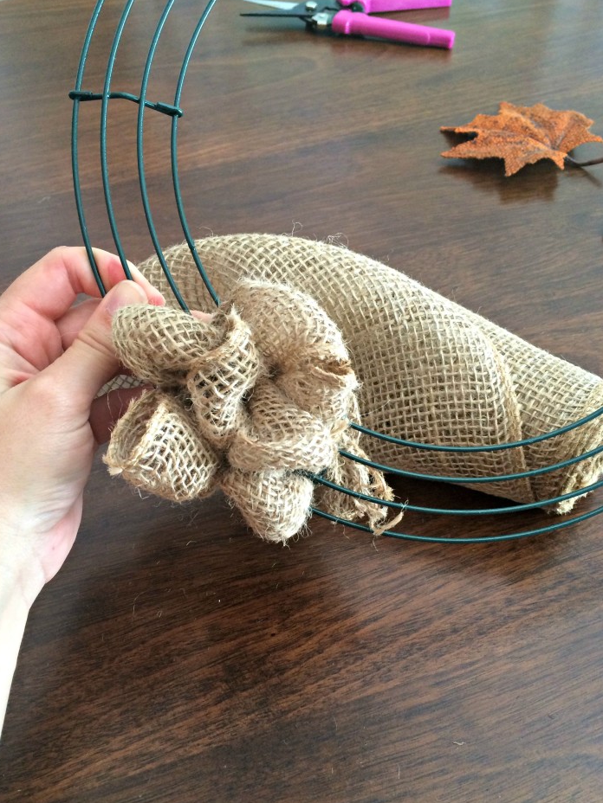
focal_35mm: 32
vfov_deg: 56.8
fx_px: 743
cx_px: 285
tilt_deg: -48.1
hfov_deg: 44.1
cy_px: 426
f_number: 2.2
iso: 100
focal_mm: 4.15
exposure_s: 1/30
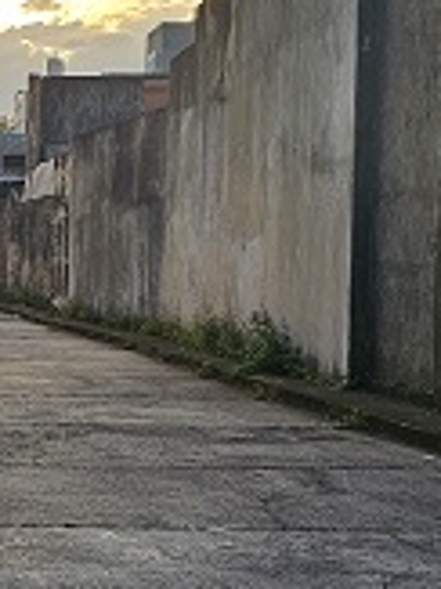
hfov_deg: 12.5
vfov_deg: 17.4
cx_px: -217
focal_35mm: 113
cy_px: 365
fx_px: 1922
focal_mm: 6.3
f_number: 1.7
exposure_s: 1/245
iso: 10
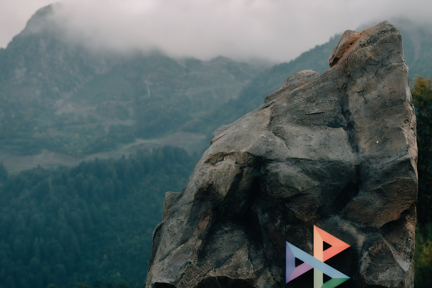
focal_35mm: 135
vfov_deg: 10.1
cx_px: 382
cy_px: 244
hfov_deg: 15.0
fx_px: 1620
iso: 64
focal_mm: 70
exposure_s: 1/160
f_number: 4.5
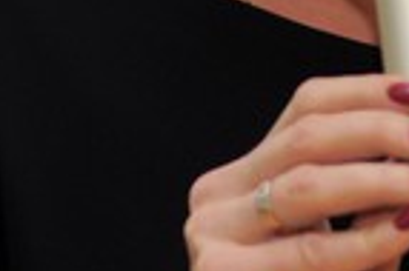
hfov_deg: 3.3
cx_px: 337
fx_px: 7063
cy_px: -168
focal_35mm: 622
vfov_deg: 2.2
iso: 250
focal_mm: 85
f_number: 2.8
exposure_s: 1/100
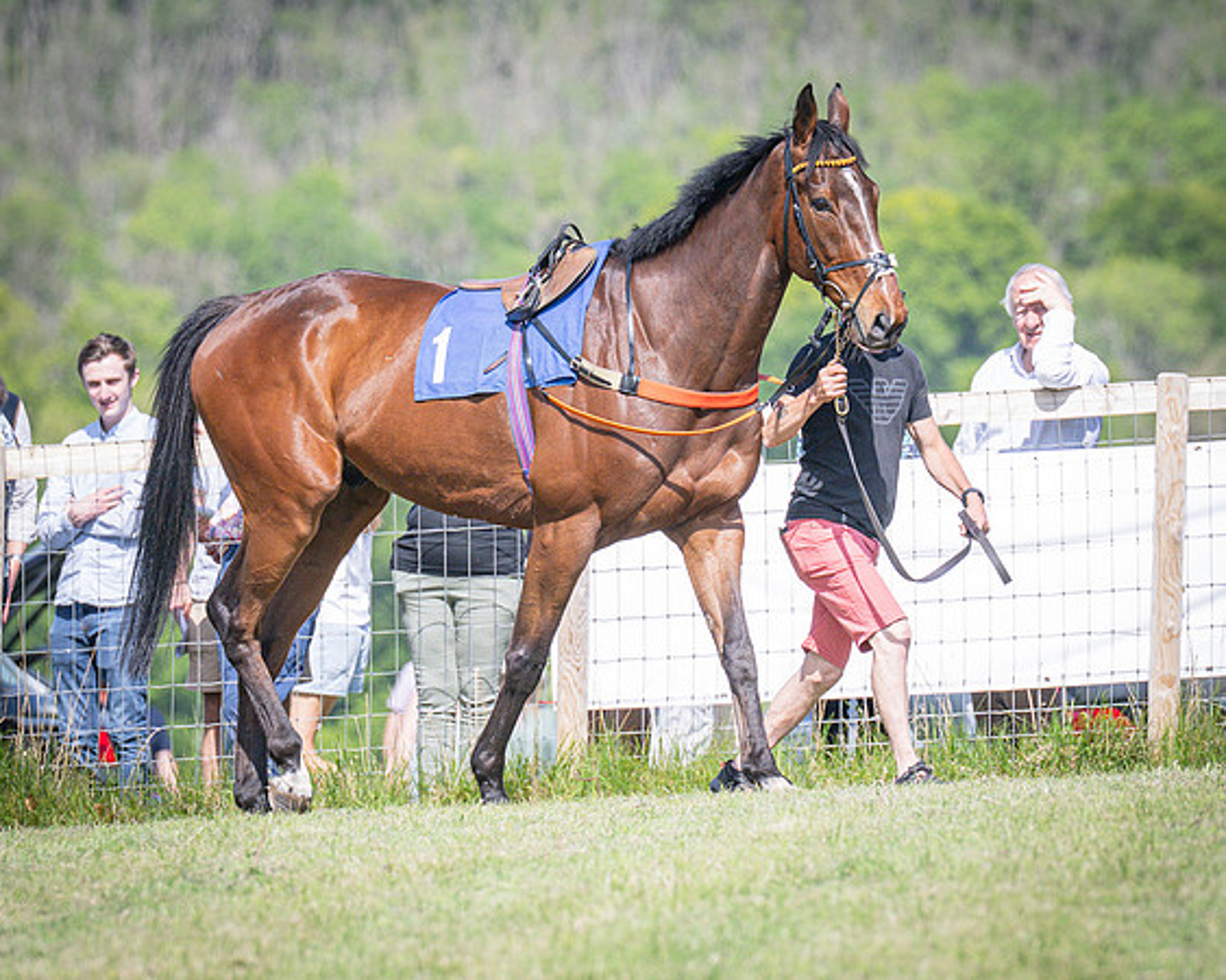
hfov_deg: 4.3
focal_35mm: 449
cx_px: 682
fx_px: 16276
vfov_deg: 3.4
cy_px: 471
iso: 400
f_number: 4
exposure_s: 1/3200
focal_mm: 200
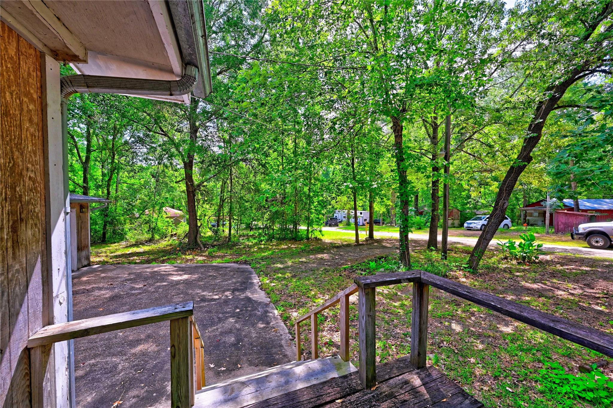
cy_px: 204
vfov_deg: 81.1
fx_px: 238
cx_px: 306
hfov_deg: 104.3
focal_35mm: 14
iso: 800
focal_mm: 14
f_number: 8
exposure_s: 1/250
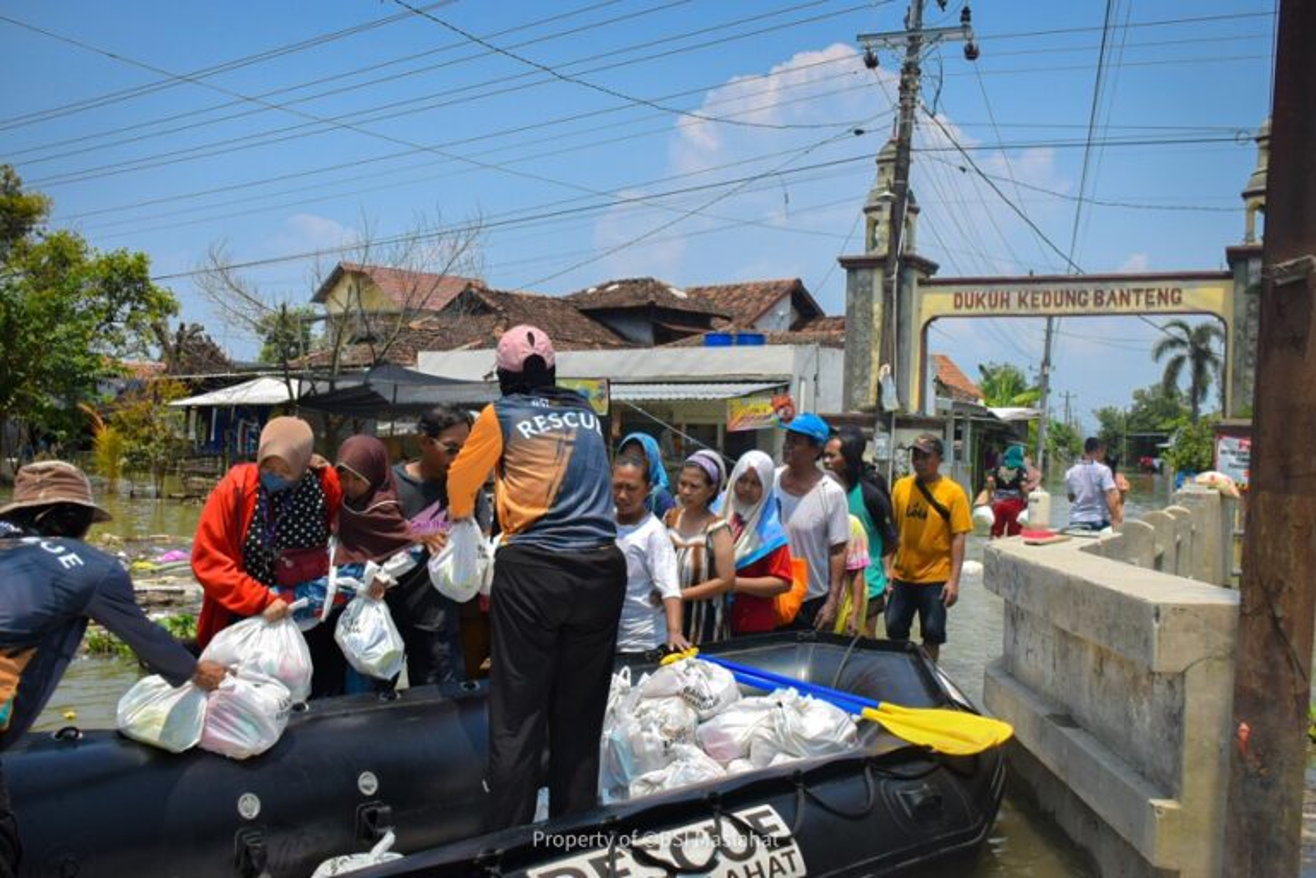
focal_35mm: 36
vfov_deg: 36.9
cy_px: 439
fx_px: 1316
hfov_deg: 53.1
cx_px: 658
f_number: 7.1
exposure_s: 1/2000
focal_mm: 24
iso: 400
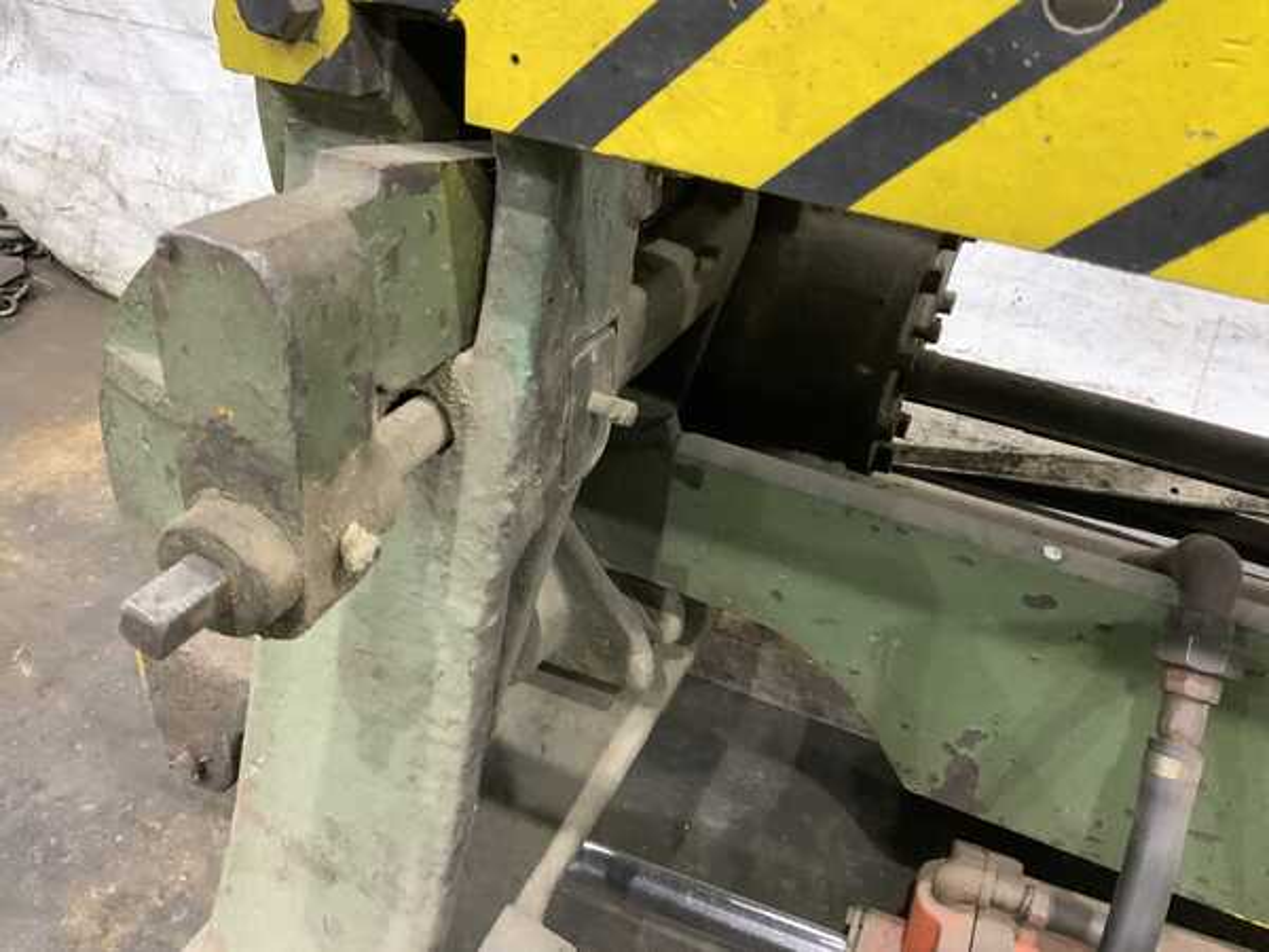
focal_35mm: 29
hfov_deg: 61.7
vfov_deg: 48.2
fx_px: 1063
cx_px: 634
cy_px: 476
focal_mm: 3
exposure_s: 1/40
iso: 250
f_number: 1.8
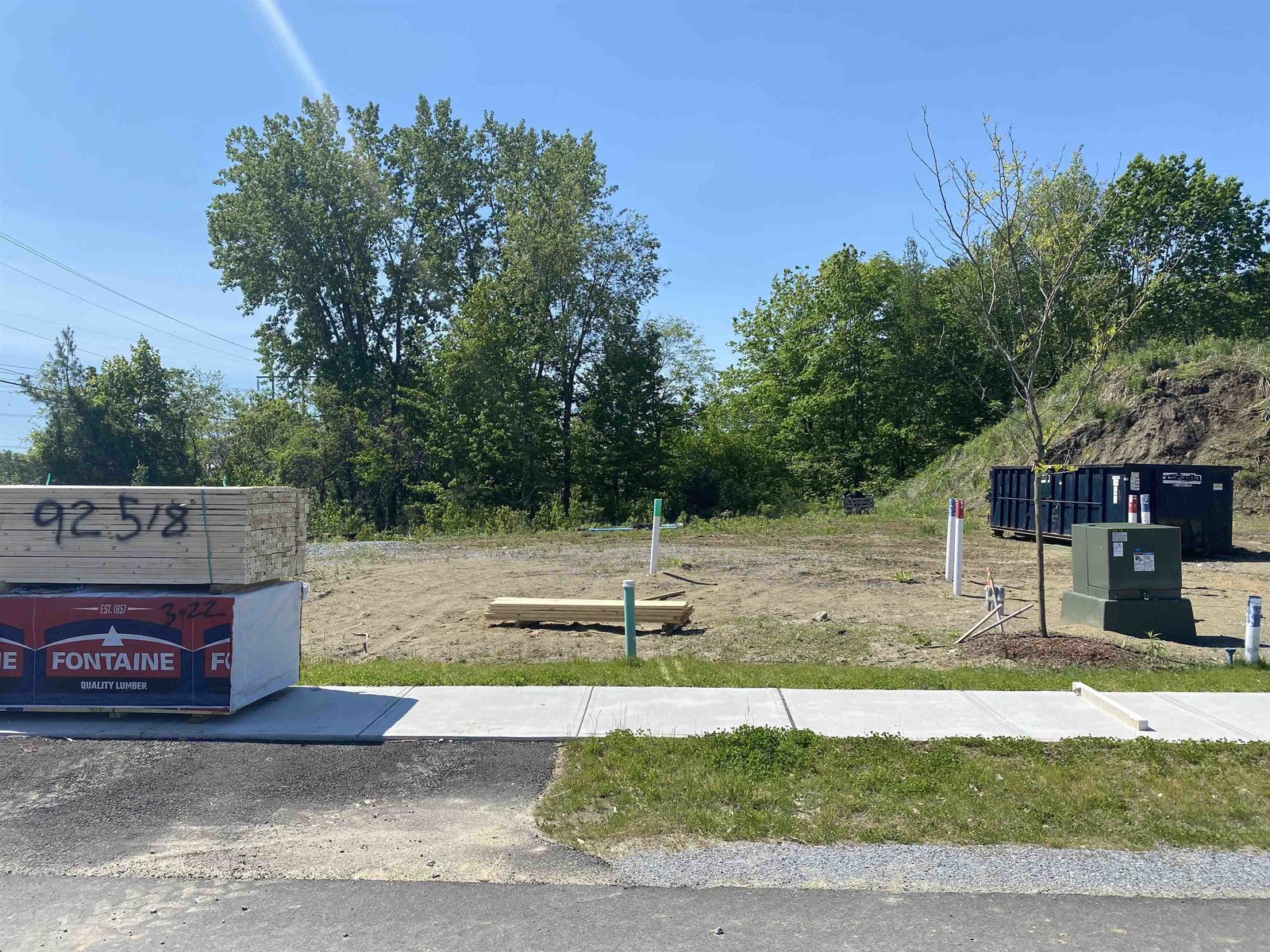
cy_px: 476
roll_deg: +0.4
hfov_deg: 67.3
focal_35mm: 26
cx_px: 635
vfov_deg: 53.1
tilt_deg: +2.5
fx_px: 954
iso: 32
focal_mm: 4.25
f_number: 1.8
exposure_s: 1/2817
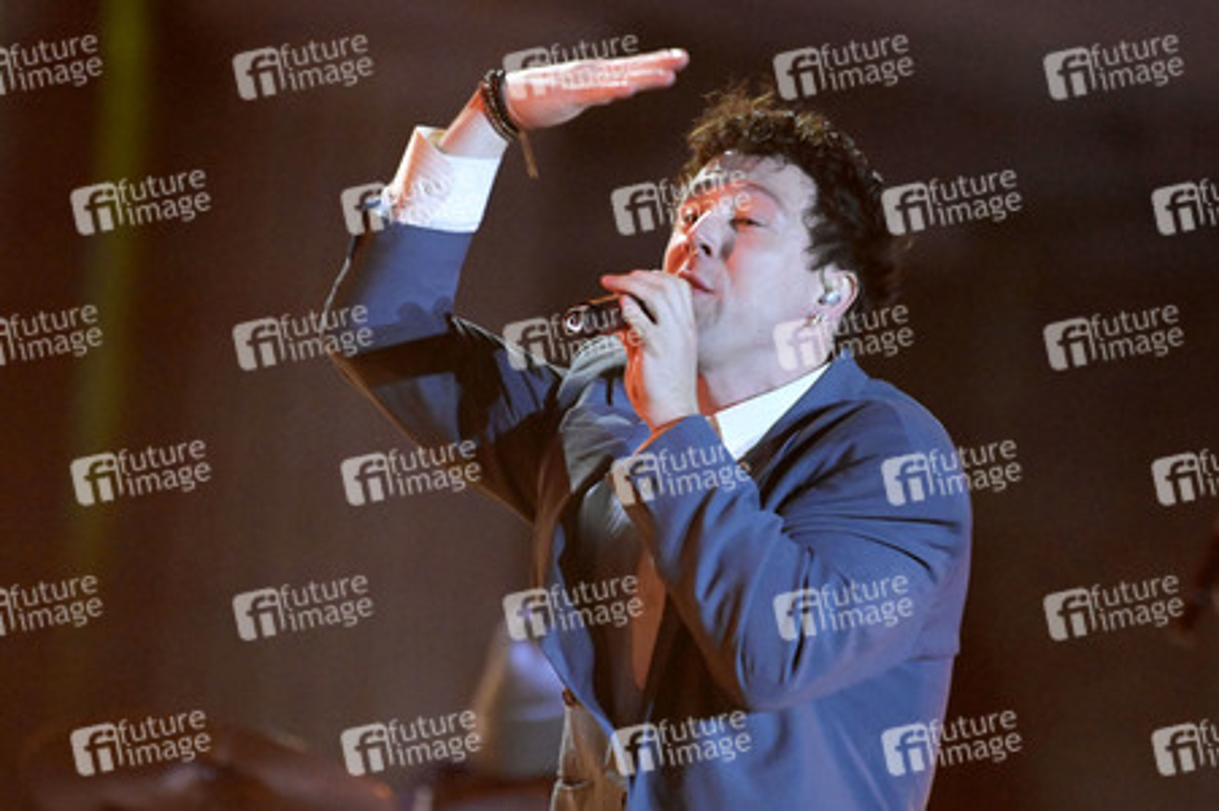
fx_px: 16918
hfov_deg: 4.1
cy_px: 406
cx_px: 610
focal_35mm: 500
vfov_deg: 2.7
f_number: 6.3
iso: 12800
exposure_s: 1/640
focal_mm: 500
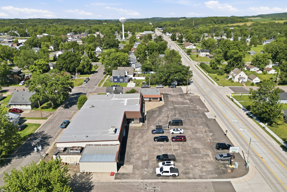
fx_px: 199
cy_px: 98
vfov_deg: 51.3
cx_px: 144
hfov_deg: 71.5
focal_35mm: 25
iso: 120
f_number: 1.7
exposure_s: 1/500
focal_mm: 6.7
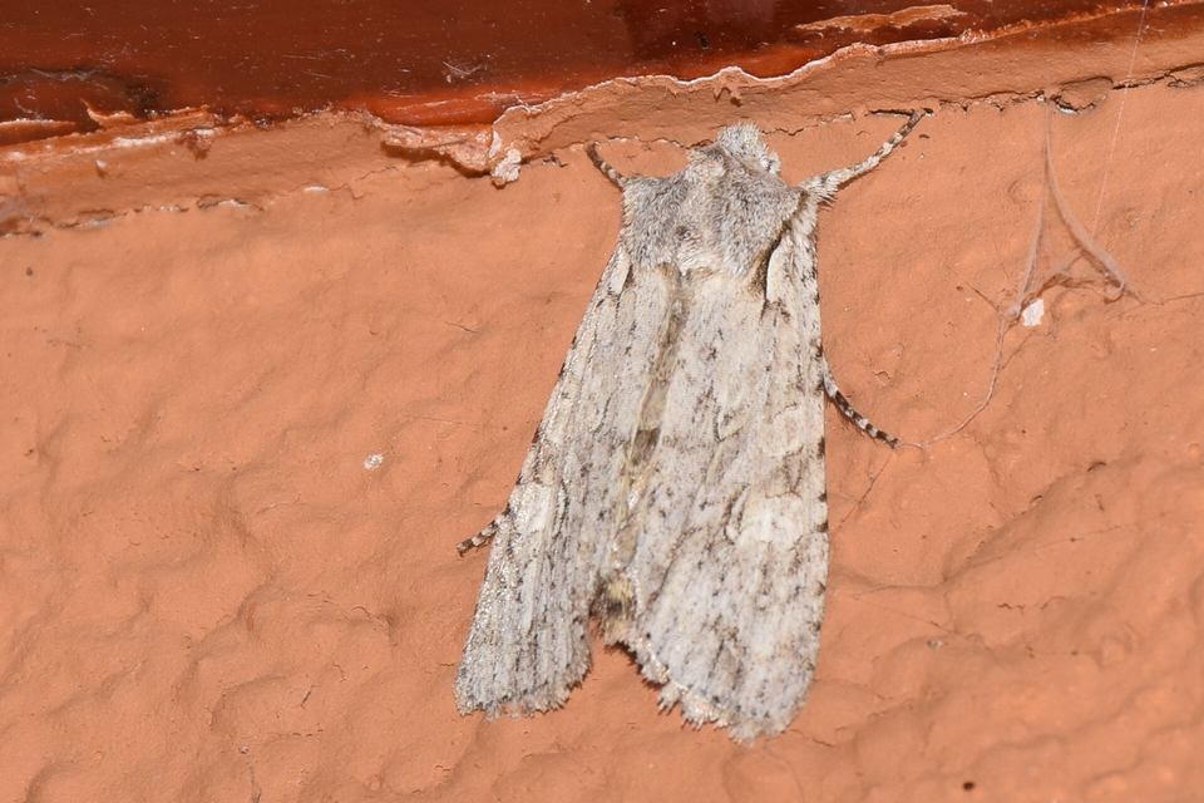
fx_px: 7023
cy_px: 402
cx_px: 602
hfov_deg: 9.8
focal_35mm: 210
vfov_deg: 6.5
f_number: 13
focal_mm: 140
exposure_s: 1/160
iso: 100
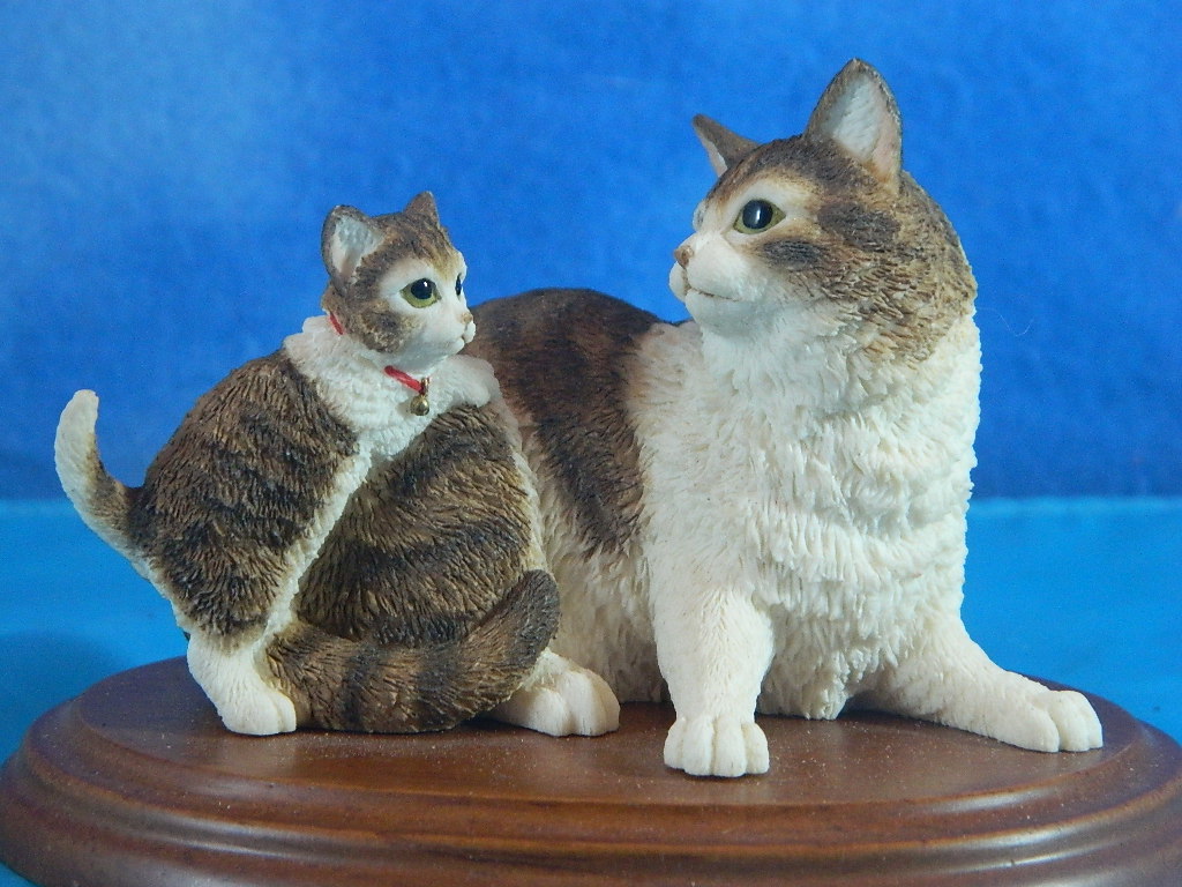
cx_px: 591
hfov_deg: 19.1
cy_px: 444
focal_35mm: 103
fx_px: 3517
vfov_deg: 14.4
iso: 400
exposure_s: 1/25
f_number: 4.5
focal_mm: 18.6
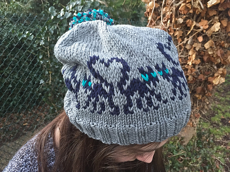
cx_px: 115
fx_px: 193
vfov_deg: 48.2
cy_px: 86
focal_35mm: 29
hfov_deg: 61.7
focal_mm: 4.15
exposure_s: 1/33
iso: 250
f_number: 2.2
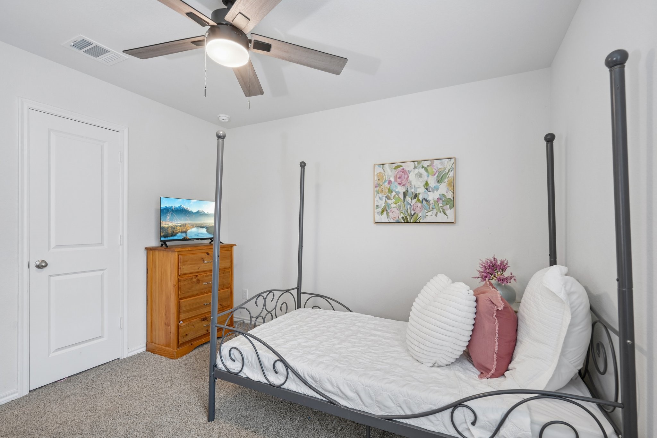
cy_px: 219
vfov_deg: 73.7
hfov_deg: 96.7
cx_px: 328
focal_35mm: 16
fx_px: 292
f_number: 8
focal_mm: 16
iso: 400
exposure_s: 1/8
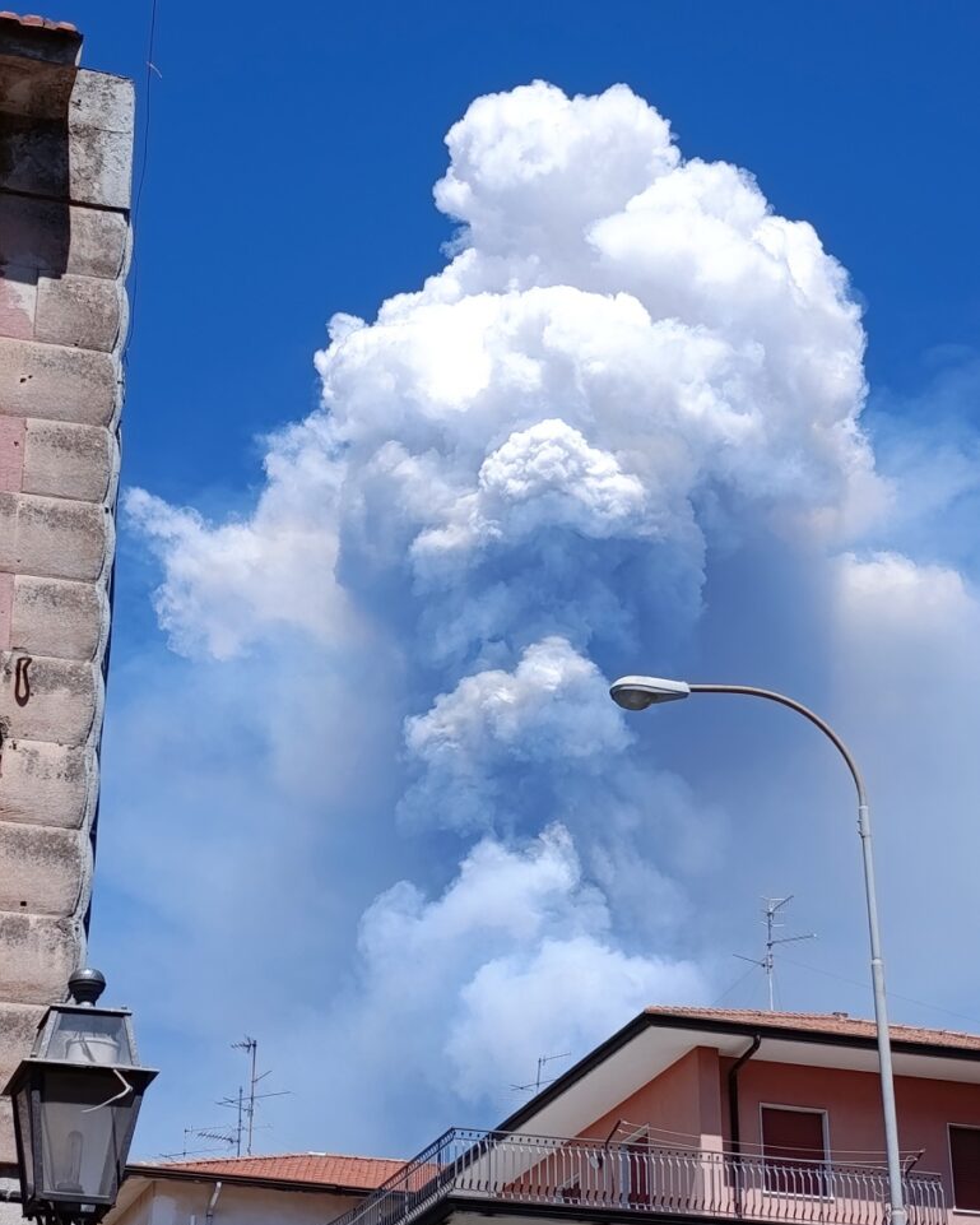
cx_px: 490
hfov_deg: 20.4
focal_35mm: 75
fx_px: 2719
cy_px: 612
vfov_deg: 25.4
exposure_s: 1/1025
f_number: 1.65
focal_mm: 6.11
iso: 52
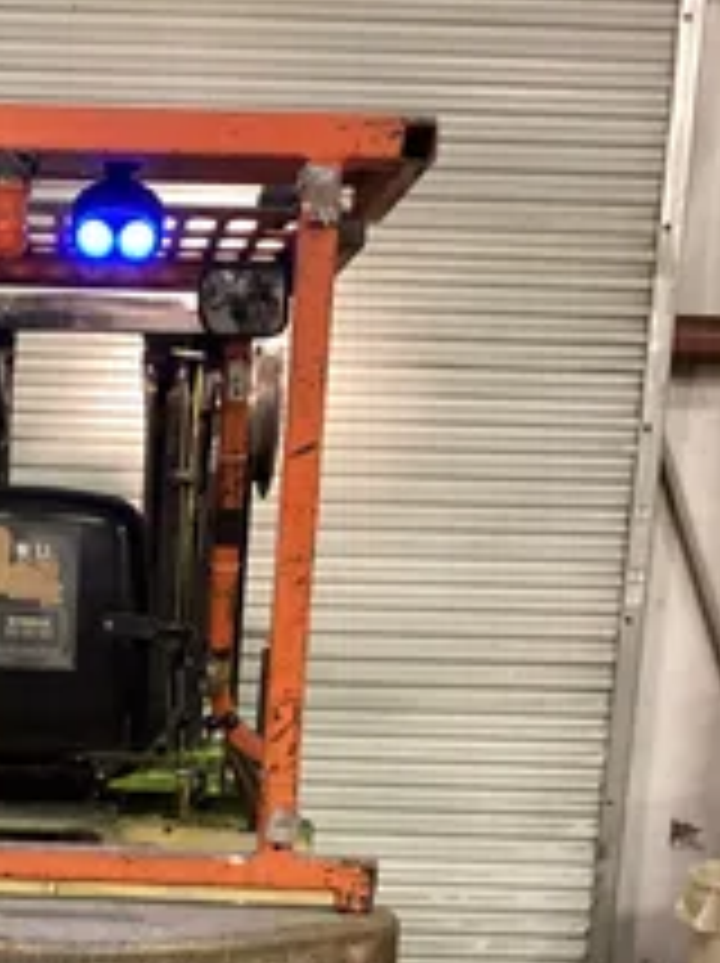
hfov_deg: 24.3
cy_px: 886
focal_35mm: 58
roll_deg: -0.2
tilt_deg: -11.3
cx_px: 50
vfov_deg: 31.5
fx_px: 1612
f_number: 2.4
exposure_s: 1/30
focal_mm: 3.3
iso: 400
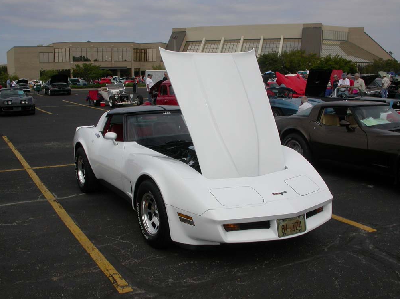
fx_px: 451
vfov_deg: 36.8
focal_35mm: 39
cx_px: 197
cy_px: 149
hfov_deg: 47.9
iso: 100
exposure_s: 1/679
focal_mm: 7.85
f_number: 7.5
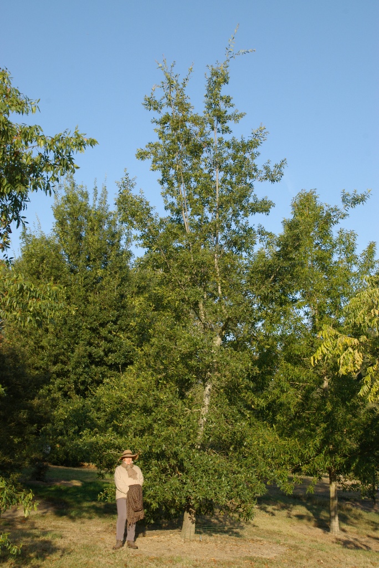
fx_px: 946
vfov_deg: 33.4
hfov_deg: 22.7
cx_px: 190
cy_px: 284
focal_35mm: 60
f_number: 9.5
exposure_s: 1/350
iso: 400
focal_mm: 40
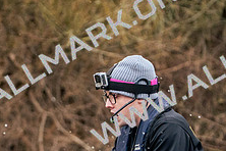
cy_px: 162
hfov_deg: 3.1
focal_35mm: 666
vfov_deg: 2.1
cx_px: 16
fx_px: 4181
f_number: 6.3
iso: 5000
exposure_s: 1/2000
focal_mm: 255
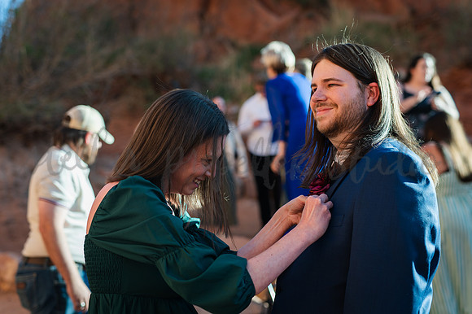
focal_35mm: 50
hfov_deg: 39.6
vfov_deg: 27.0
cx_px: 236
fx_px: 655
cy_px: 157
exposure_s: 1/1250
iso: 160
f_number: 2.5
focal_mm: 50
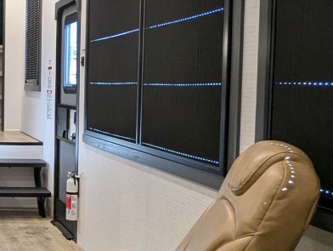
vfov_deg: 25.7
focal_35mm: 57
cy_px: 111
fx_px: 549
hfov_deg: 28.5
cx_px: -85
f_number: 2.2
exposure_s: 1/34.8
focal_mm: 2.35
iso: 217
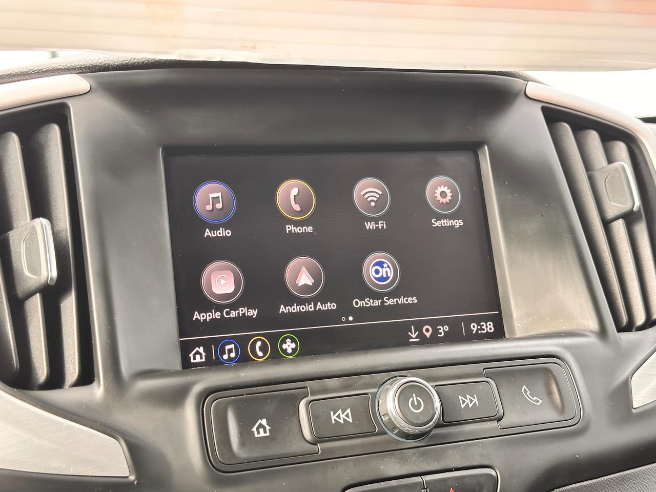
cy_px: 246
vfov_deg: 30.3
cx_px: 328
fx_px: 910
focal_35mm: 48
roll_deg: +0.8
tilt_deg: -2.0
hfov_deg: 39.7
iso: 80
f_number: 1.78
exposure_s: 1/89
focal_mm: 6.86
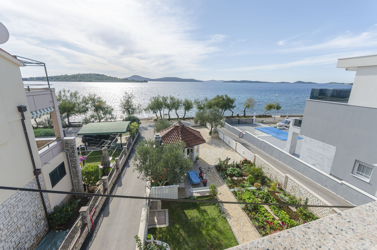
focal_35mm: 15
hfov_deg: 100.5
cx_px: 188
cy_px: 125
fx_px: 157
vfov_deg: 77.1
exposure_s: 1/250
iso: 100
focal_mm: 10
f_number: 8
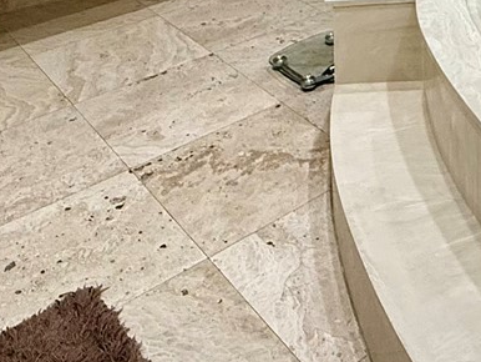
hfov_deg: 31.1
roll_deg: +1.8
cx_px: 465
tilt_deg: -6.2
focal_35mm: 58
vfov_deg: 20.2
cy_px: -237
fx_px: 806
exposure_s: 1/120
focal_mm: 2.22
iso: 250
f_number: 2.2
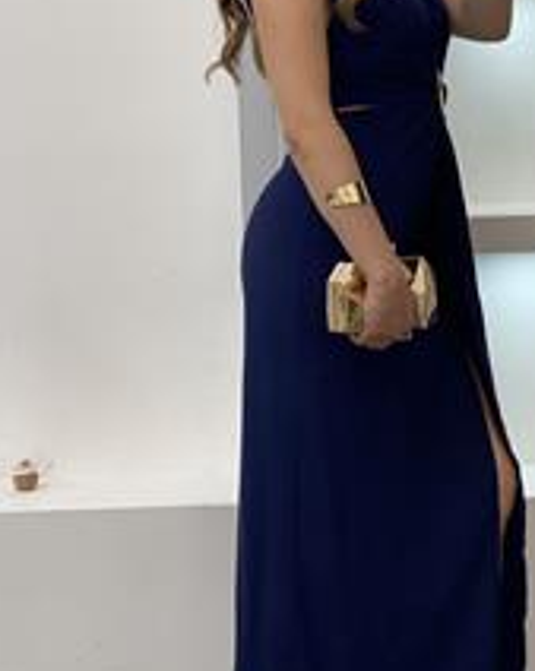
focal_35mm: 99
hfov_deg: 15.5
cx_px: 364
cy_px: 252
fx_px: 1964
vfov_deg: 19.4
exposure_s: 1/100
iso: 64
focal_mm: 6
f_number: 2
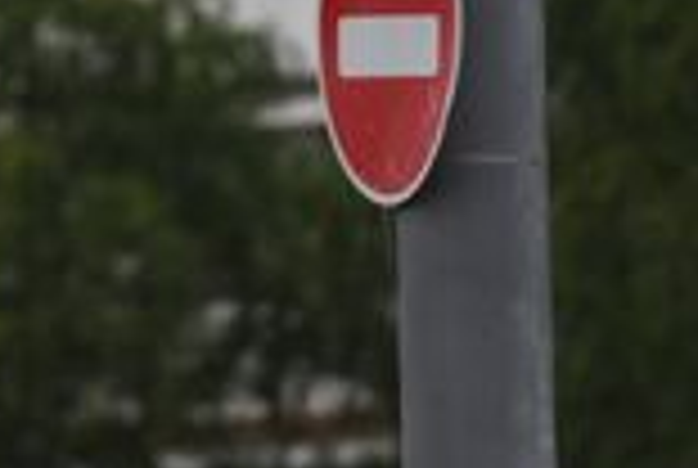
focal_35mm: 900
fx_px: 17483
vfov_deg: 1.5
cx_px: -284
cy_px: -441
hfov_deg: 2.3
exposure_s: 1/5000
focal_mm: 200
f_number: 3.2
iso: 320
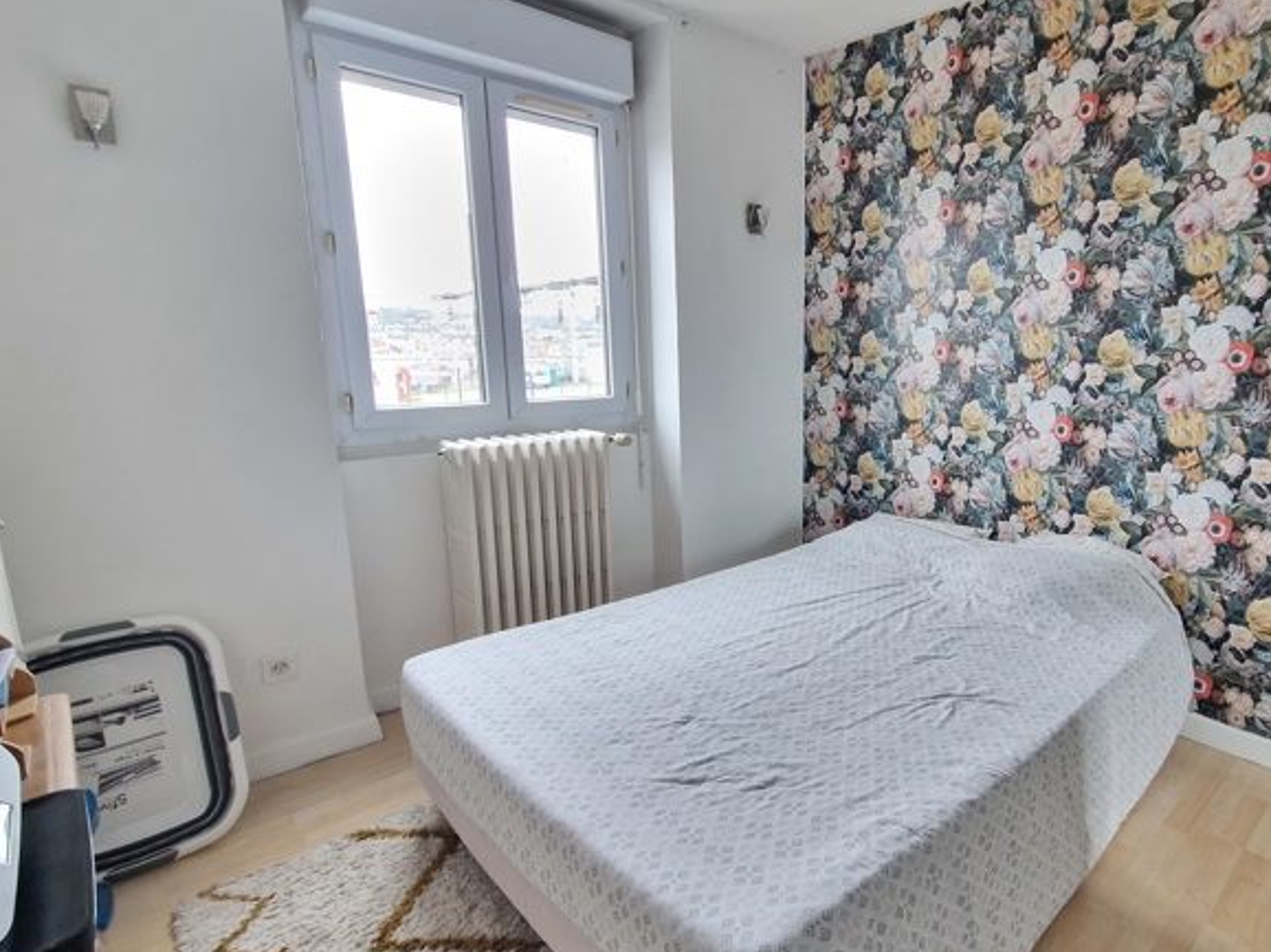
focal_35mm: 18
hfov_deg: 85.3
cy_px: 473
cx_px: 825
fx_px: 661
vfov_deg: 71.6
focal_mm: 2.2
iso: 640
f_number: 2.2
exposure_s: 1/25
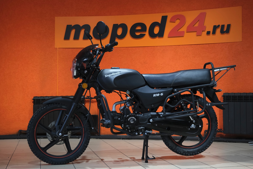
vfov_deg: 26.5
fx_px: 358
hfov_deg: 38.9
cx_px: 126
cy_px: 84
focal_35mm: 51
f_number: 4.5
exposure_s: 1/100
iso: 1600
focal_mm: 34.2
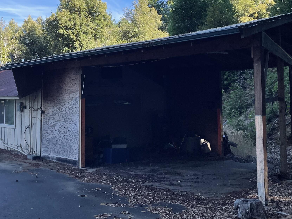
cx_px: 120
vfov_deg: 30.7
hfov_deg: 40.3
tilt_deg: +4.6
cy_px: 76
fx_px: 396
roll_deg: +0.4
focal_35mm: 47
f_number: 1.6
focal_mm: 4.2
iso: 32
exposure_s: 1/769
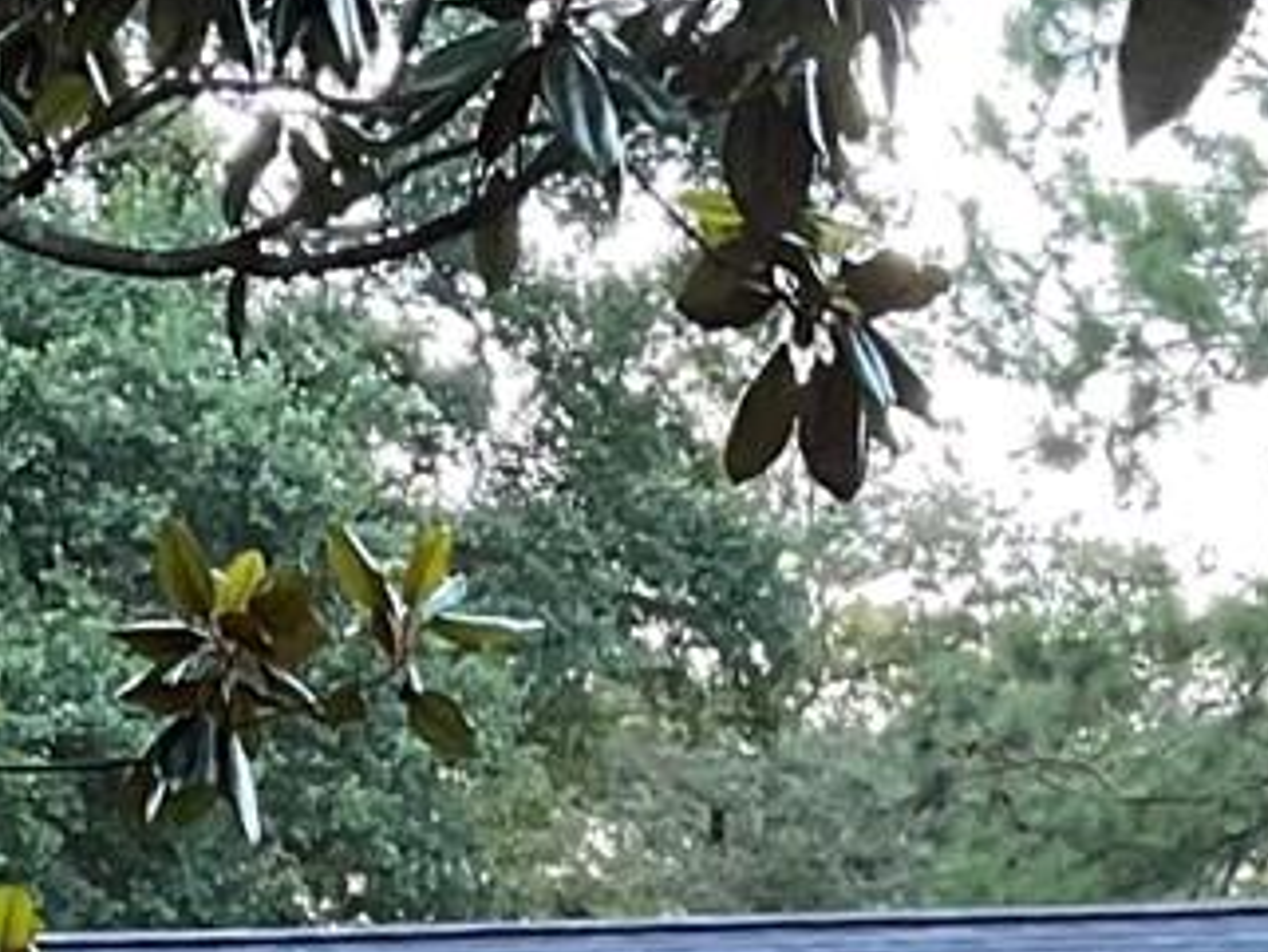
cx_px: 529
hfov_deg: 10.7
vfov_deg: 7.5
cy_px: 2275
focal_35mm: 185
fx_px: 6779
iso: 100
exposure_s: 1/60
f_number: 1.8
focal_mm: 3
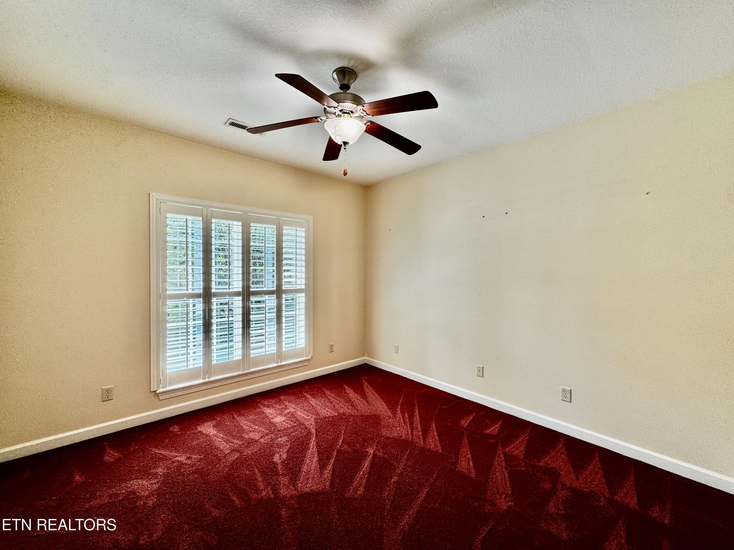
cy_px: 275
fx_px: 297
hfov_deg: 102.1
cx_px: 367
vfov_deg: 85.7
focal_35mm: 14
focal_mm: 2.22
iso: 125
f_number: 2.2
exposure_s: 1/120
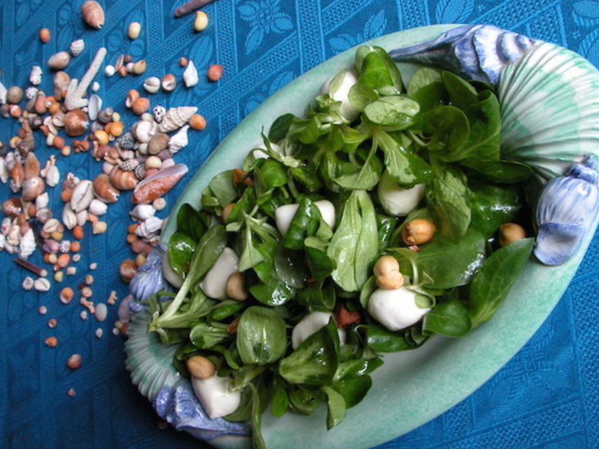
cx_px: 293
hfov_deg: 46.8
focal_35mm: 40
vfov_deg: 35.9
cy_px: 206
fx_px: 692
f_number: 8
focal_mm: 8.9
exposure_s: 1/30
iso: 200
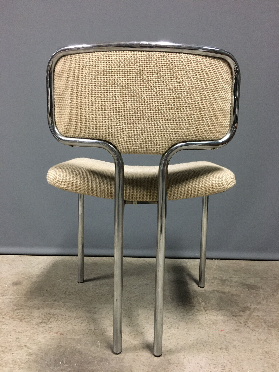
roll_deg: -1.0
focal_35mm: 29
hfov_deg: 48.2
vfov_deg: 61.7
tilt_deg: -9.2
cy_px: 186
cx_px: 140
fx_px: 312
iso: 250
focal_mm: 4.15
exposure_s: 1/17
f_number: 2.2
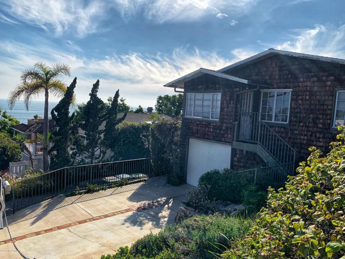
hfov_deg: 67.3
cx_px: 172
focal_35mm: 26
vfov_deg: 53.1
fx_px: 259
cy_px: 130
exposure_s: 1/5128
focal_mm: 4.25
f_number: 1.8
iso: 25
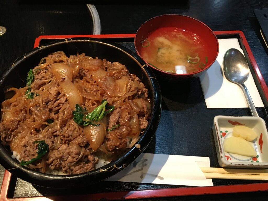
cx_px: 134
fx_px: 225
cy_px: 100
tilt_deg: -58.3
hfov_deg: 61.7
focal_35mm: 29
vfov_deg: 48.2
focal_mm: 4.15
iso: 160
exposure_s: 1/30
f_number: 2.2
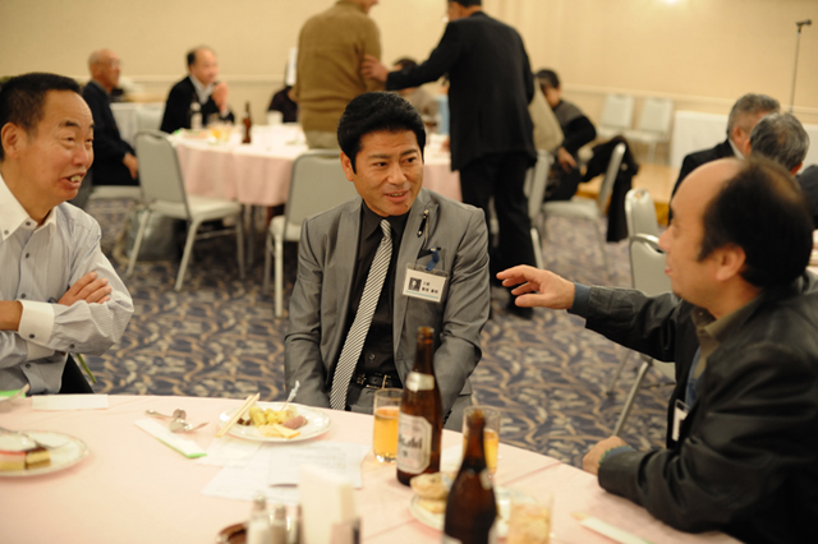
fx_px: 1135
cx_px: 409
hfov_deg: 39.6
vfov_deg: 27.0
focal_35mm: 50
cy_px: 272
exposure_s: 1/100
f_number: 2.8
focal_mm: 50
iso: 1800
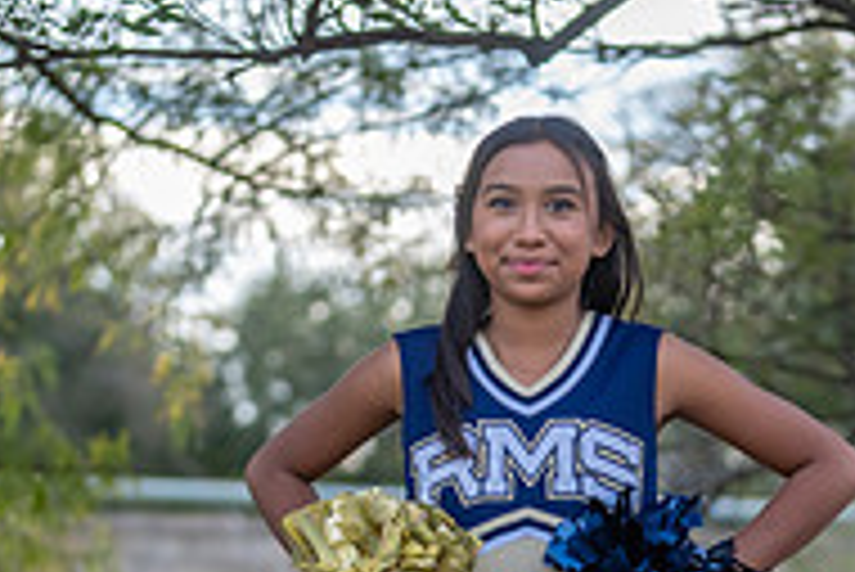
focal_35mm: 214
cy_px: 651
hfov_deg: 9.6
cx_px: 518
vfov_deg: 6.4
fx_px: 5086
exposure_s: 1/320
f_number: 2.8
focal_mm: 70
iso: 160
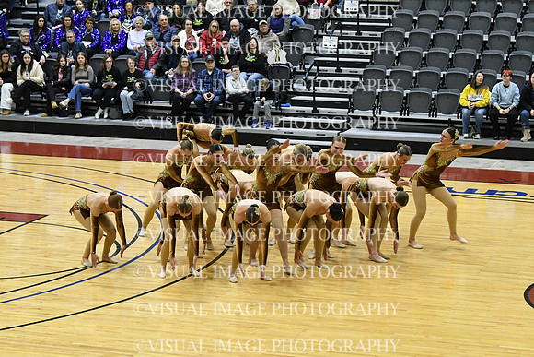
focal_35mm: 105
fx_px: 1558
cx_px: 267
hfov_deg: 19.5
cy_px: 178
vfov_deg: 13.0
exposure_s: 1/400
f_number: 4
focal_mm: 70
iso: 5000
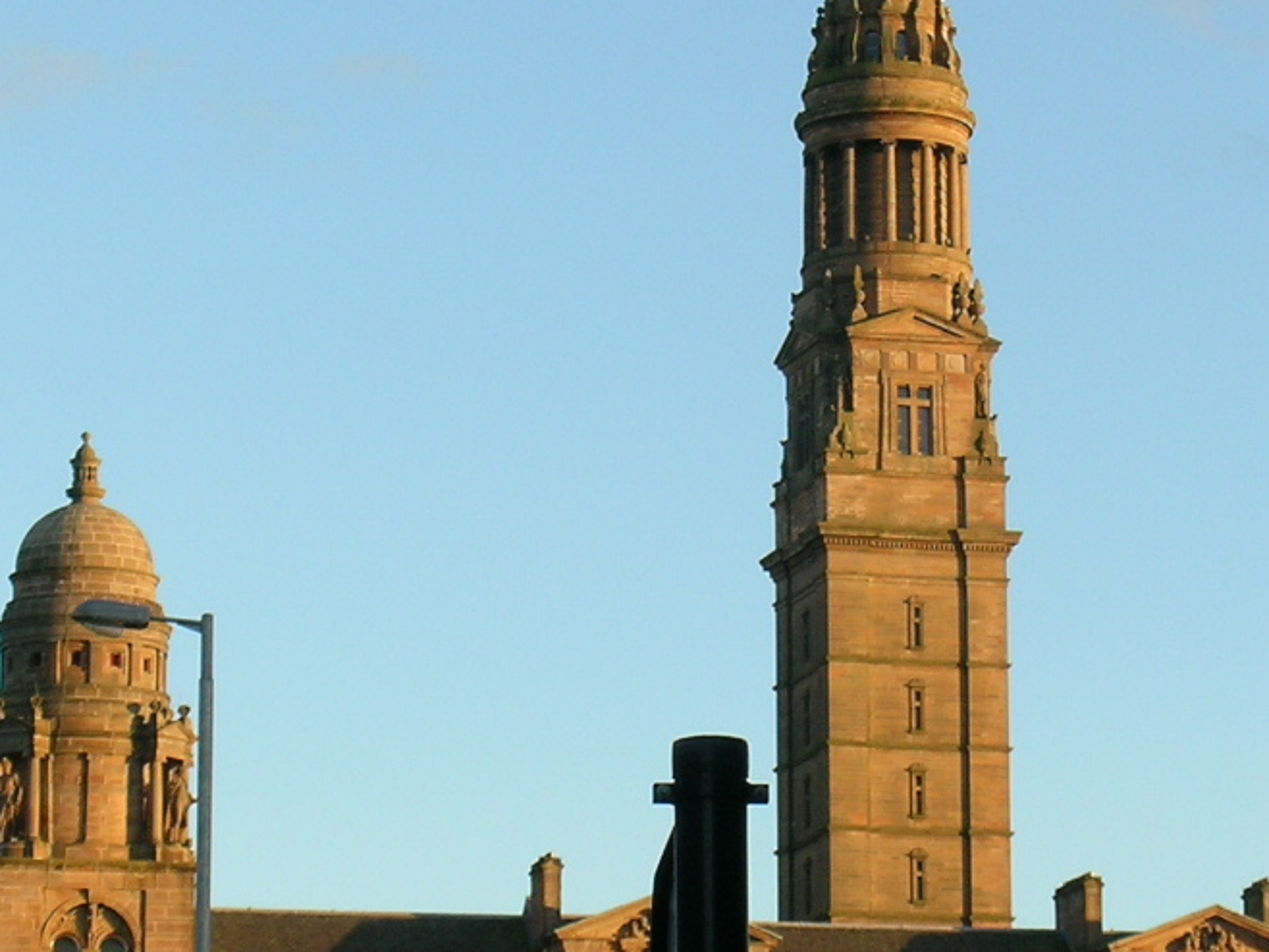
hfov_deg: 12.5
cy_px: 630
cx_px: 685
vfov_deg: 9.4
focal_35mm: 158
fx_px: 5794
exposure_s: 1/80.1
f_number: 5.4
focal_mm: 13.5
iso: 50
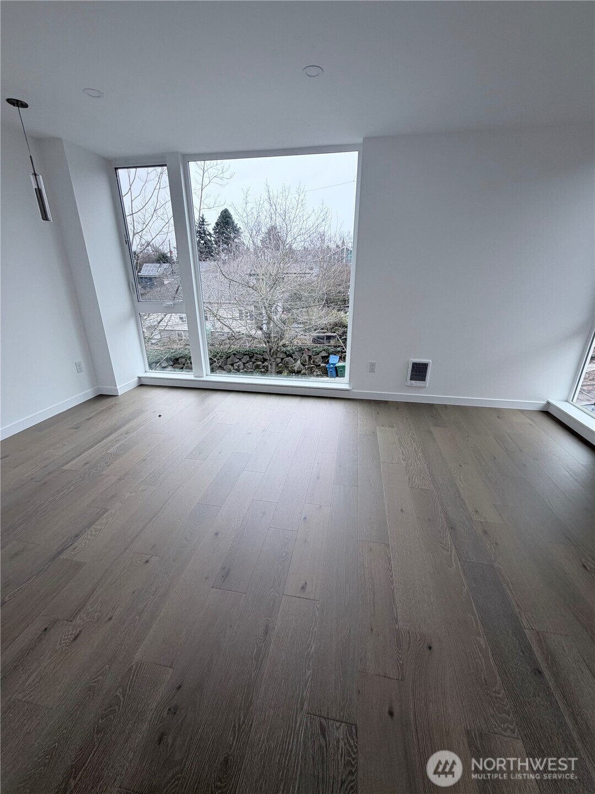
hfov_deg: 85.7
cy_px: 397
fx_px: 321
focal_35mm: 14
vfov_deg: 102.1
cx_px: 298
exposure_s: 1/121
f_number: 2.2
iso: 50
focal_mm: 2.22
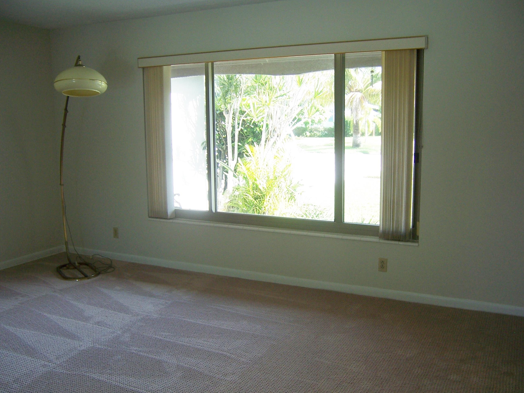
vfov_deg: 42.9
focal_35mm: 33
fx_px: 500
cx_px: 262
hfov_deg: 55.4
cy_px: 196
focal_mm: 5.5
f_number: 2.8
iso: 80
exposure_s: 1/60
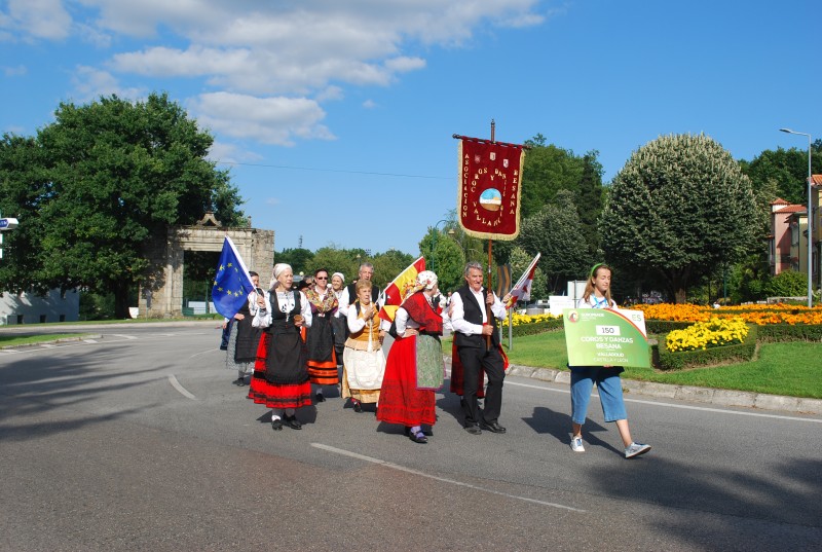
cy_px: 276
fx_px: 755
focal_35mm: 33
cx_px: 411
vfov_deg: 40.1
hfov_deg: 57.1
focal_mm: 22
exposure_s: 1/250
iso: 100
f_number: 8
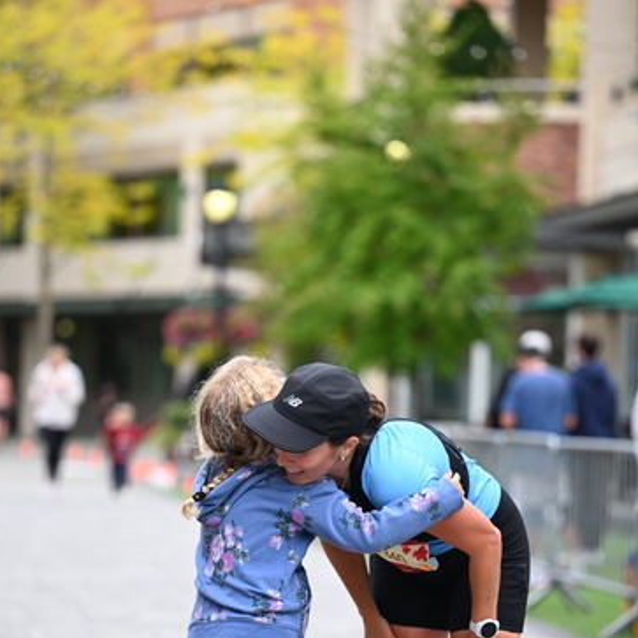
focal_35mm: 161
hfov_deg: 10.9
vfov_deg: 10.8
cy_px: 427
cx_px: 317
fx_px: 3357
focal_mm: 125
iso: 640
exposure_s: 1/1600
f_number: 2.8
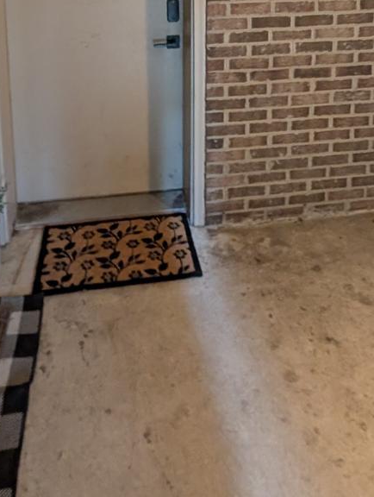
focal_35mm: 32
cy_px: -7
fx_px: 460
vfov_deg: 46.7
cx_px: 183
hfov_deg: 44.3
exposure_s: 1/24
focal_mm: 2.02
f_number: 1.7
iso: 857
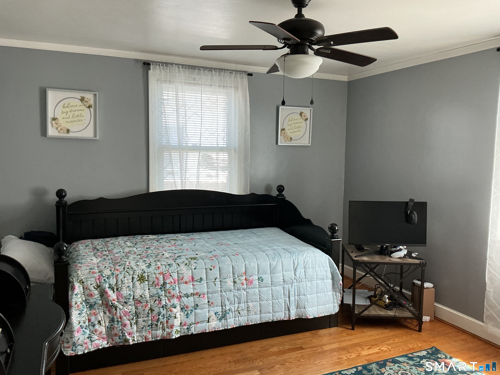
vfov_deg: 48.2
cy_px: 188
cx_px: 250
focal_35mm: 29
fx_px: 419
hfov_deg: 61.7
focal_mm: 3
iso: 100
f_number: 1.8
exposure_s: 1/60
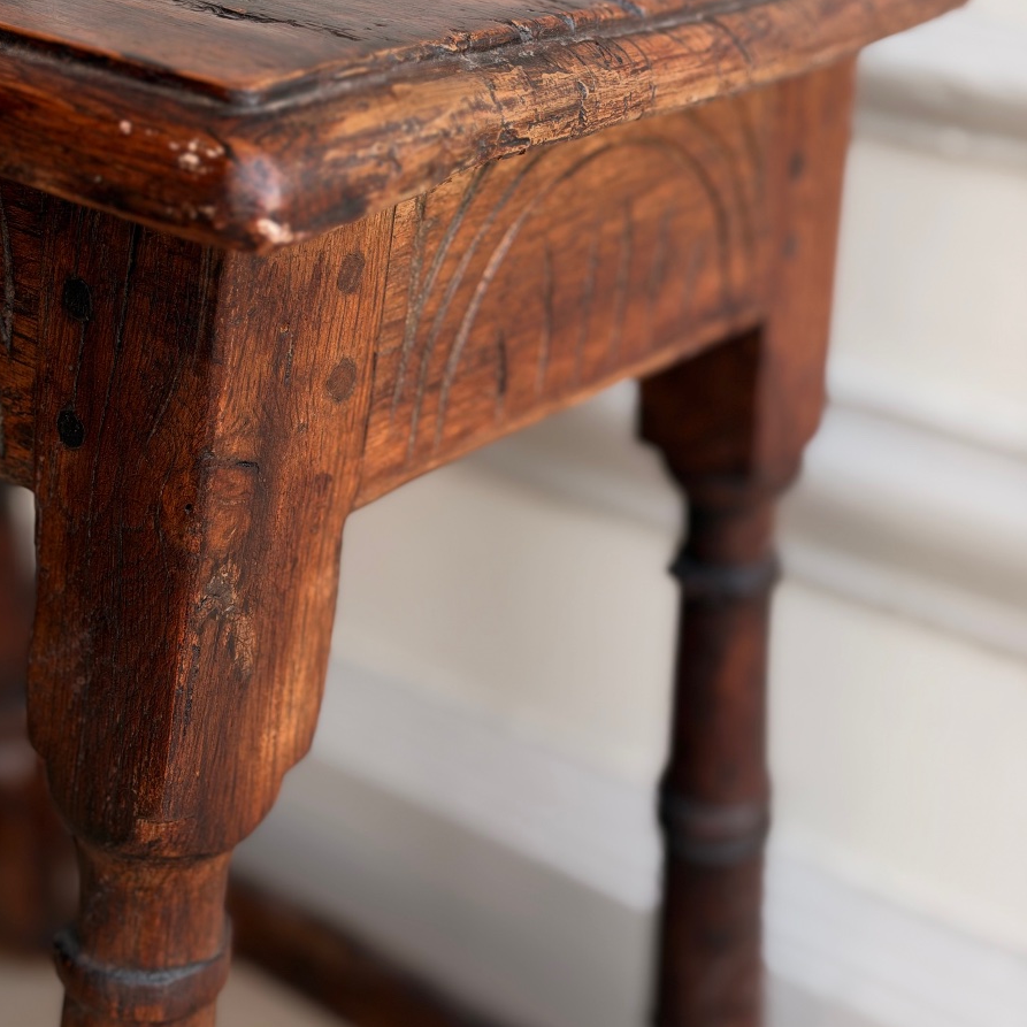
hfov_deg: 30.0
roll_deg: -4.3
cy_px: 368
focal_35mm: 57
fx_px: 1913
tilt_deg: -21.5
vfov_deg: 29.9
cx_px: 514
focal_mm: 6.93
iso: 64
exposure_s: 1/167
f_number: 1.8
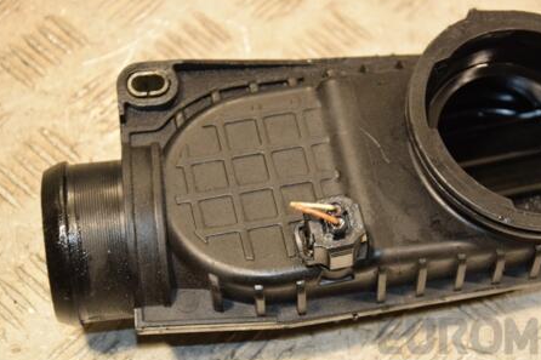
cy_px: 175
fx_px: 1577
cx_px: 355
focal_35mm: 105
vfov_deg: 13.0
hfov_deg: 19.4
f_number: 5
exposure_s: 1/125
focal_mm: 52
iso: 800
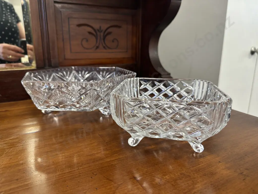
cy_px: 97
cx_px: 129
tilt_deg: -15.3
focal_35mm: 24
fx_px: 179
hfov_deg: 71.6
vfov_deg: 56.8
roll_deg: +0.4
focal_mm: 6.86
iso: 160
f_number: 1.78
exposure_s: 1/50
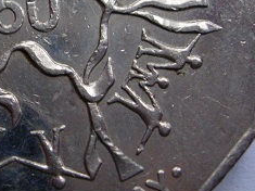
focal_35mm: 105
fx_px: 773
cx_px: -10
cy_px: 44
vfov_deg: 14.0
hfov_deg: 18.2
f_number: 2.8
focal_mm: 7.8
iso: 200
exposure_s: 1/28.5
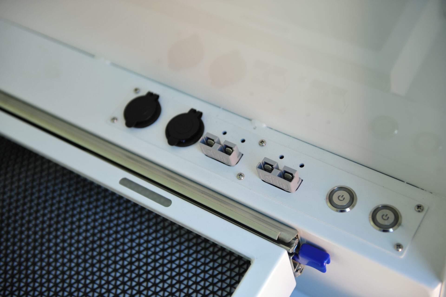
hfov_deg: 35.7
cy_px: 148
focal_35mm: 56
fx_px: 693
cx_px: 223
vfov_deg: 24.2
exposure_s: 1/160
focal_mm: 56
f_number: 2.8
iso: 200
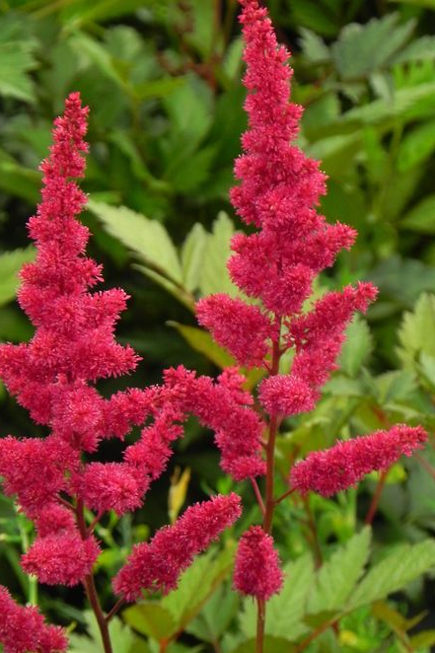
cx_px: 195
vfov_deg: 5.6
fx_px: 6637
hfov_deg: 3.8
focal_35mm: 366
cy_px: 331
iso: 160
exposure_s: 1/125
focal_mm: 51.8
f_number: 5
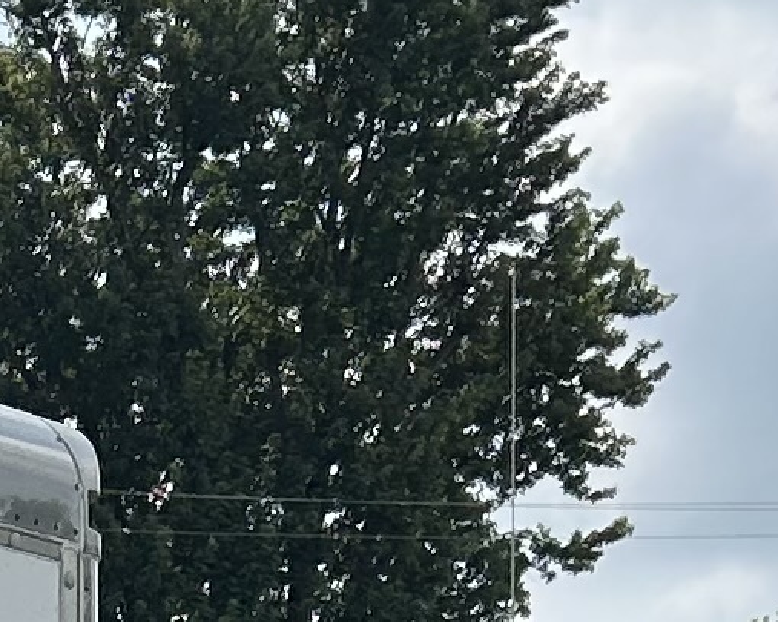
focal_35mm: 202
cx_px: -493
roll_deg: +2.0
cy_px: 1619
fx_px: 4649
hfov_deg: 9.2
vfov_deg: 7.1
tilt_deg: -0.8
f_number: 1.5
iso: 50
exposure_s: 1/4831
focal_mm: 5.7
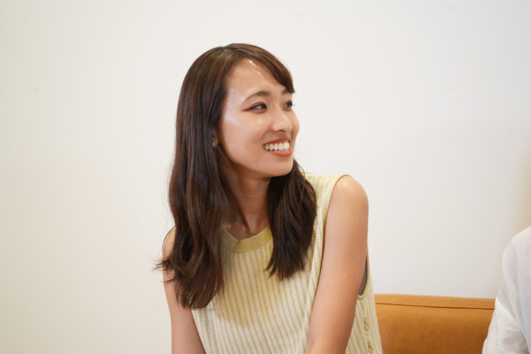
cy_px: 177
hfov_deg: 28.8
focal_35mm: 70
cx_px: 266
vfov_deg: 19.5
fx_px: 1032
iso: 2500
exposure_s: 1/100
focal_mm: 70
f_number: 6.3
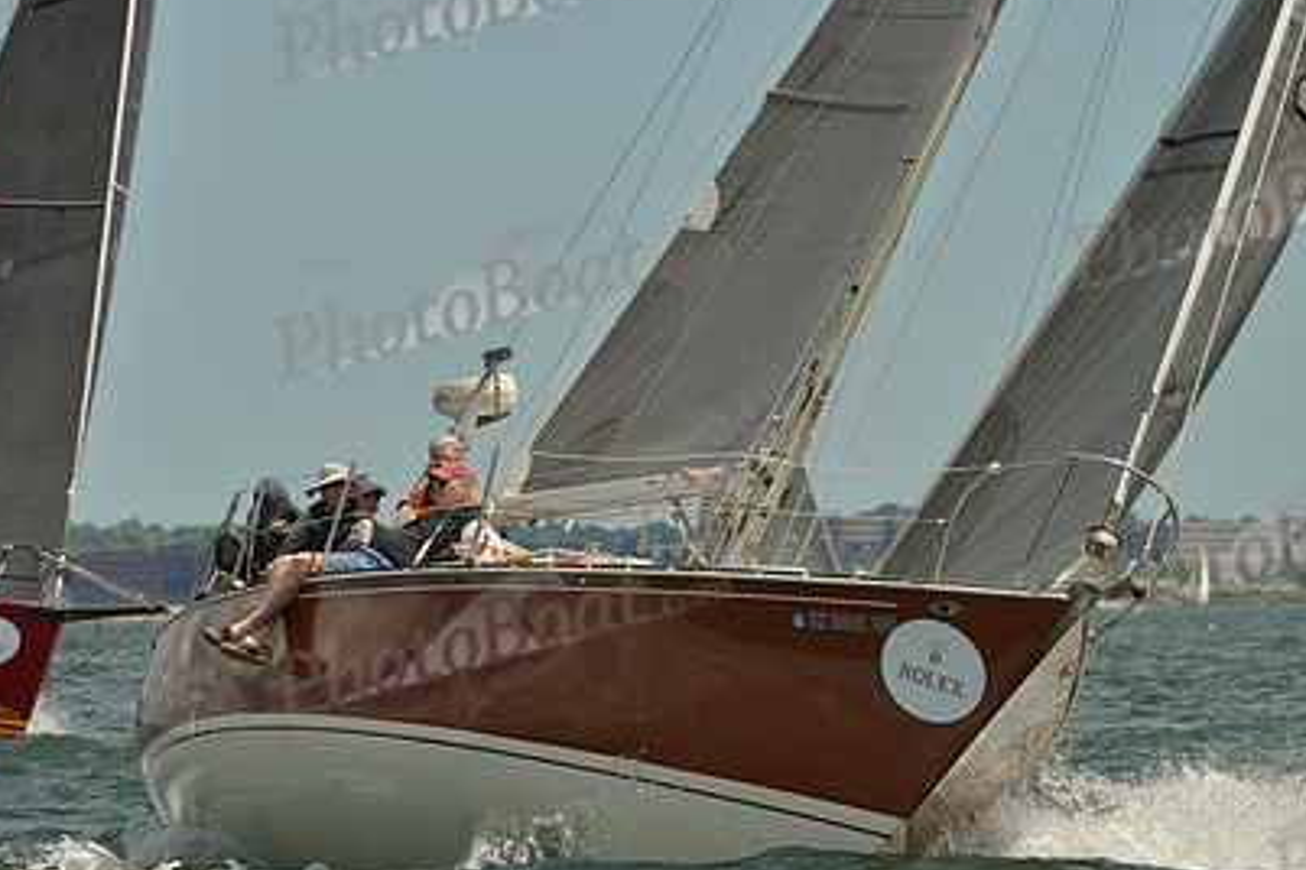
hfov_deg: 5.1
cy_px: 420
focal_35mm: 404
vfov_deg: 3.4
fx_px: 14655
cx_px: 903
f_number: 8
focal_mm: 280
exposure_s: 1/800
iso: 200
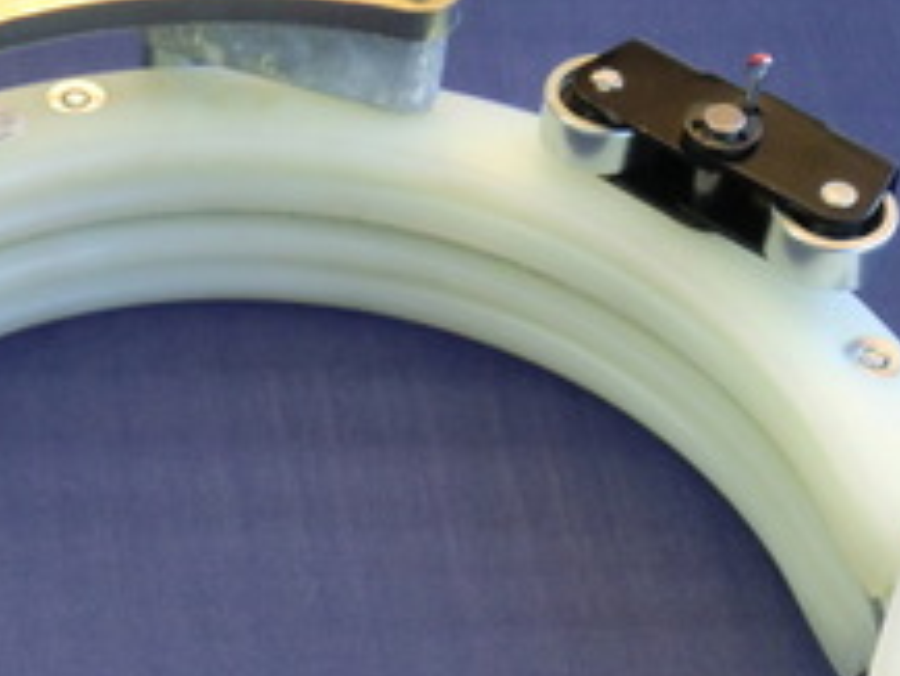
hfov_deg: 17.8
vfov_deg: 13.4
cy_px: 570
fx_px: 2862
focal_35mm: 110
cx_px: 253
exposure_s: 1/60
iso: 320
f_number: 3.7
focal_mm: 9.3
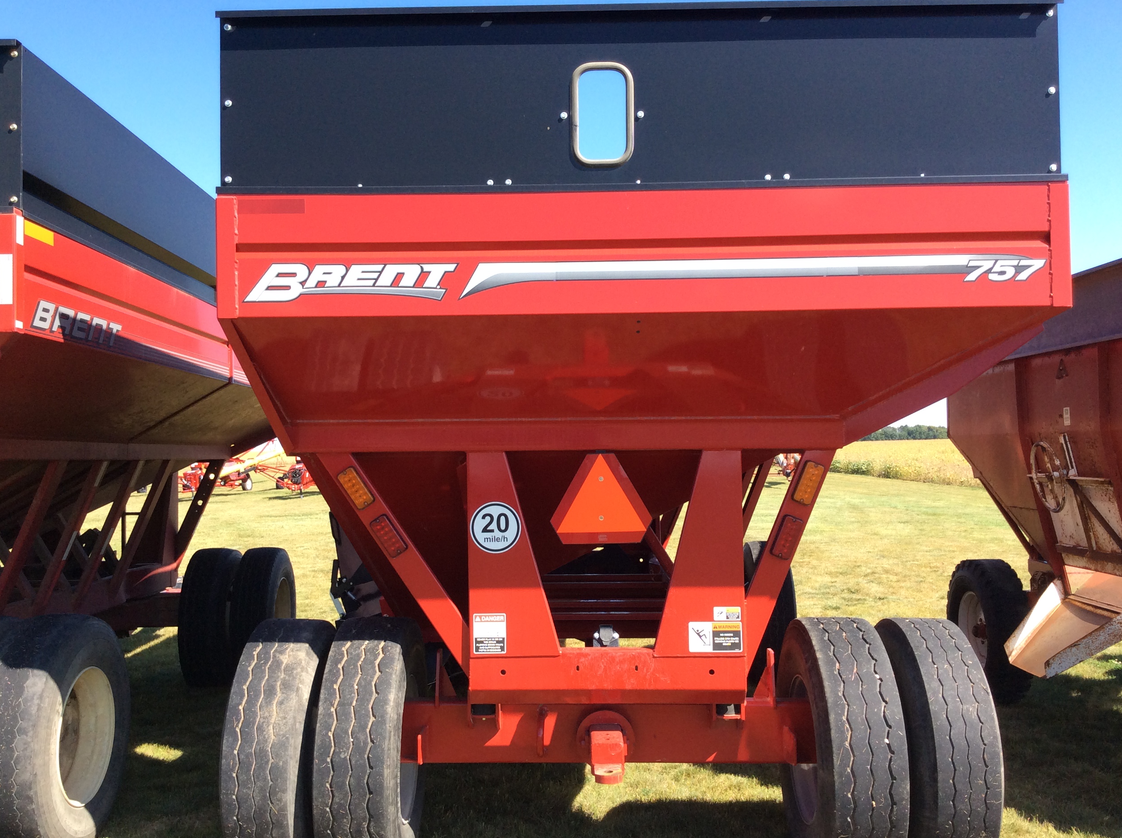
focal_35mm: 33
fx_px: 1068
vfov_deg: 42.8
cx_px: 555
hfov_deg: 55.4
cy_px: 425
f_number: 2.4
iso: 32
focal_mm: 3.3
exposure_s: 1/534
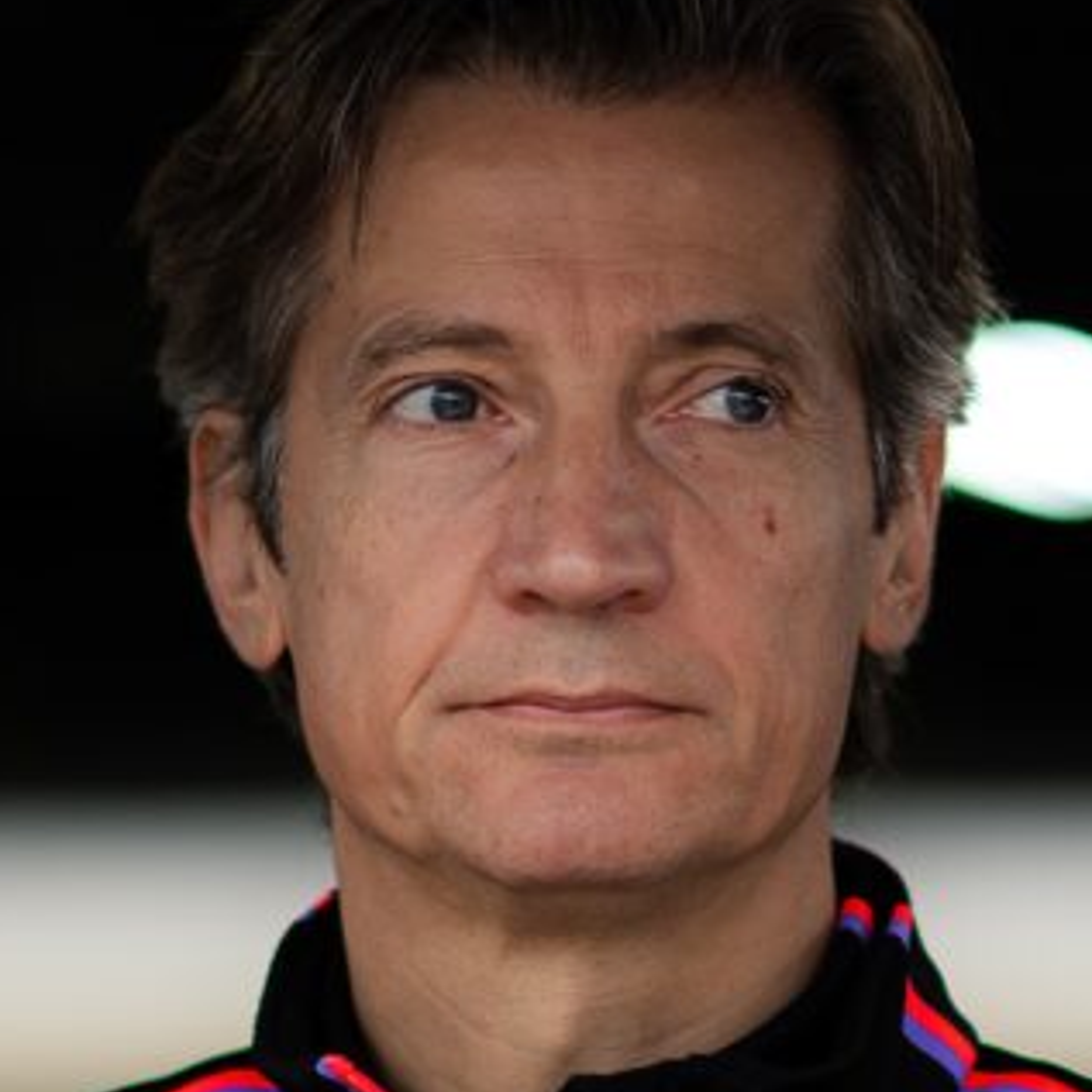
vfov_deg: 5.0
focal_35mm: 350
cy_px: 1543
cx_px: 513
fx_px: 12492
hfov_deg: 5.0
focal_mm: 85
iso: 200
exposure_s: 1/320
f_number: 1.4
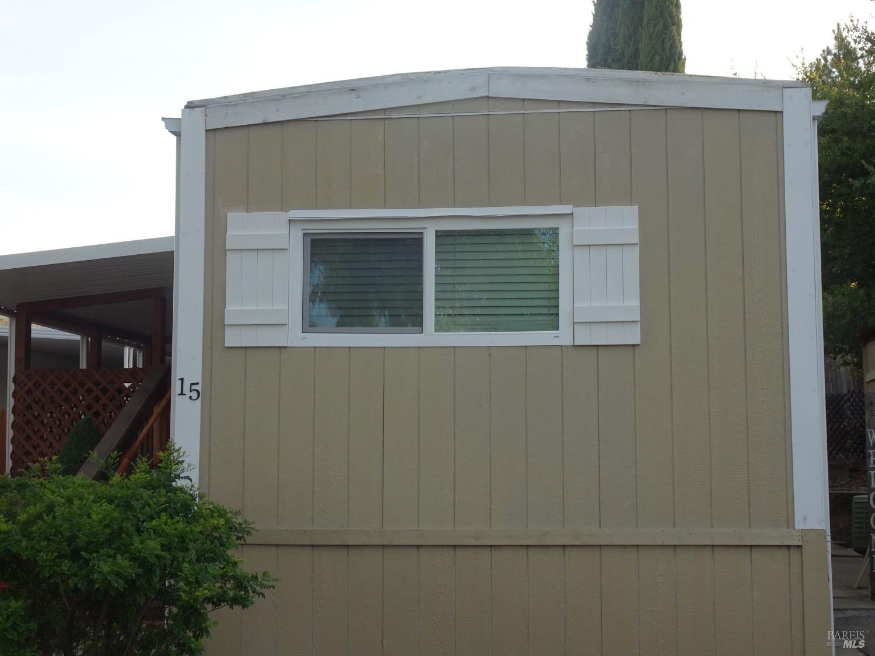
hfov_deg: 33.2
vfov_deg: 25.2
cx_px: 438
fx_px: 1466
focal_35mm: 58
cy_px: 328
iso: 80
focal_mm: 9.87
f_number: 4.5
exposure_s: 1/100
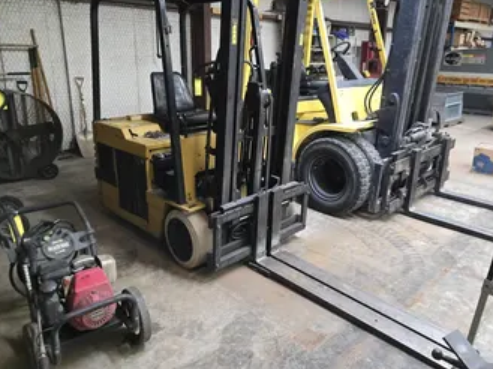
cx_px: 265
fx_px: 398
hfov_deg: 63.4
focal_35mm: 28
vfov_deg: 49.5
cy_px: 156
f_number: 1.8
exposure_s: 1/120
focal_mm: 5.4
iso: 800
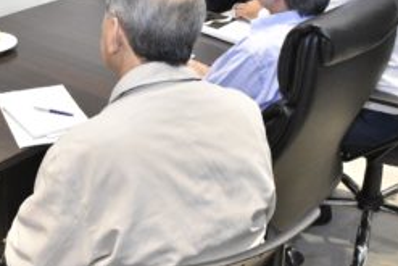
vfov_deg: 19.5
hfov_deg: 27.9
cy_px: 106
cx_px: 47
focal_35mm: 70
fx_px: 774
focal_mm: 18
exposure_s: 1/125
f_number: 5.6
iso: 3200
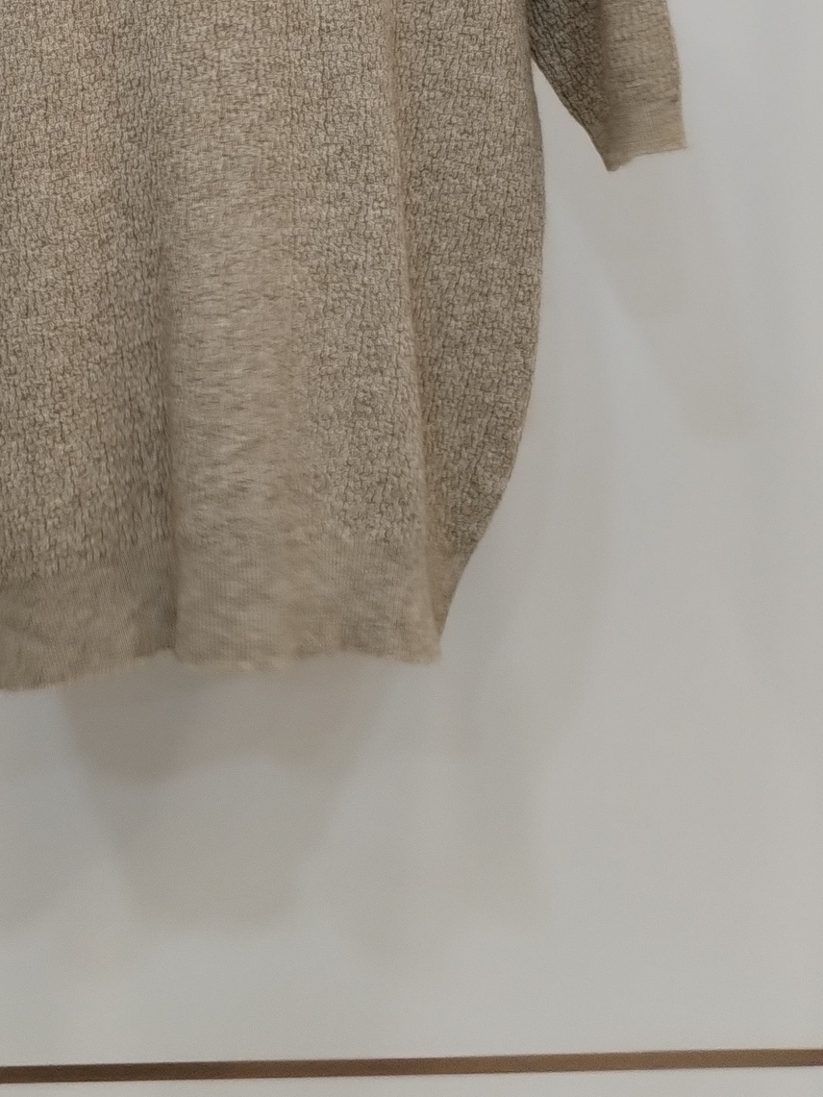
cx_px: 165
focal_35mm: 61
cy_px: 81
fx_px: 1933
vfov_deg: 30.1
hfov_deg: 23.7
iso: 253
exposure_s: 1/60
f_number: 1.8
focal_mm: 4.75
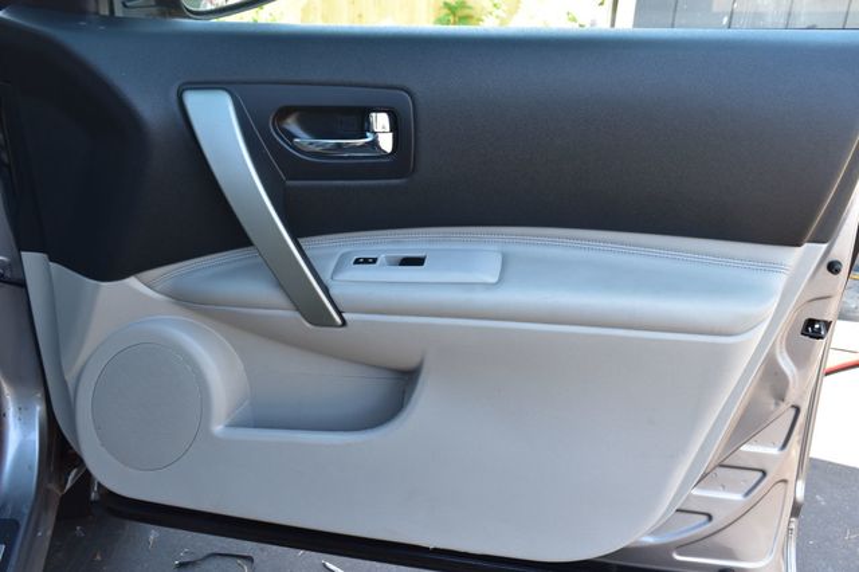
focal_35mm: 36
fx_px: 859
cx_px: 430
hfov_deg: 53.2
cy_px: 286
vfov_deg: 36.8
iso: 400
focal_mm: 24
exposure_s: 1/50
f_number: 8
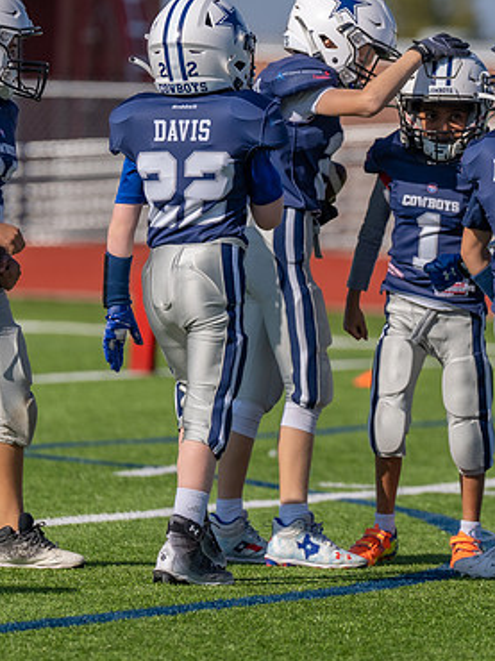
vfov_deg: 4.3
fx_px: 8762
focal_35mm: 459
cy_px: 210
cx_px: 448
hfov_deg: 3.2
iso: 160
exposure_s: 1/4000
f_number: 3.2
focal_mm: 200
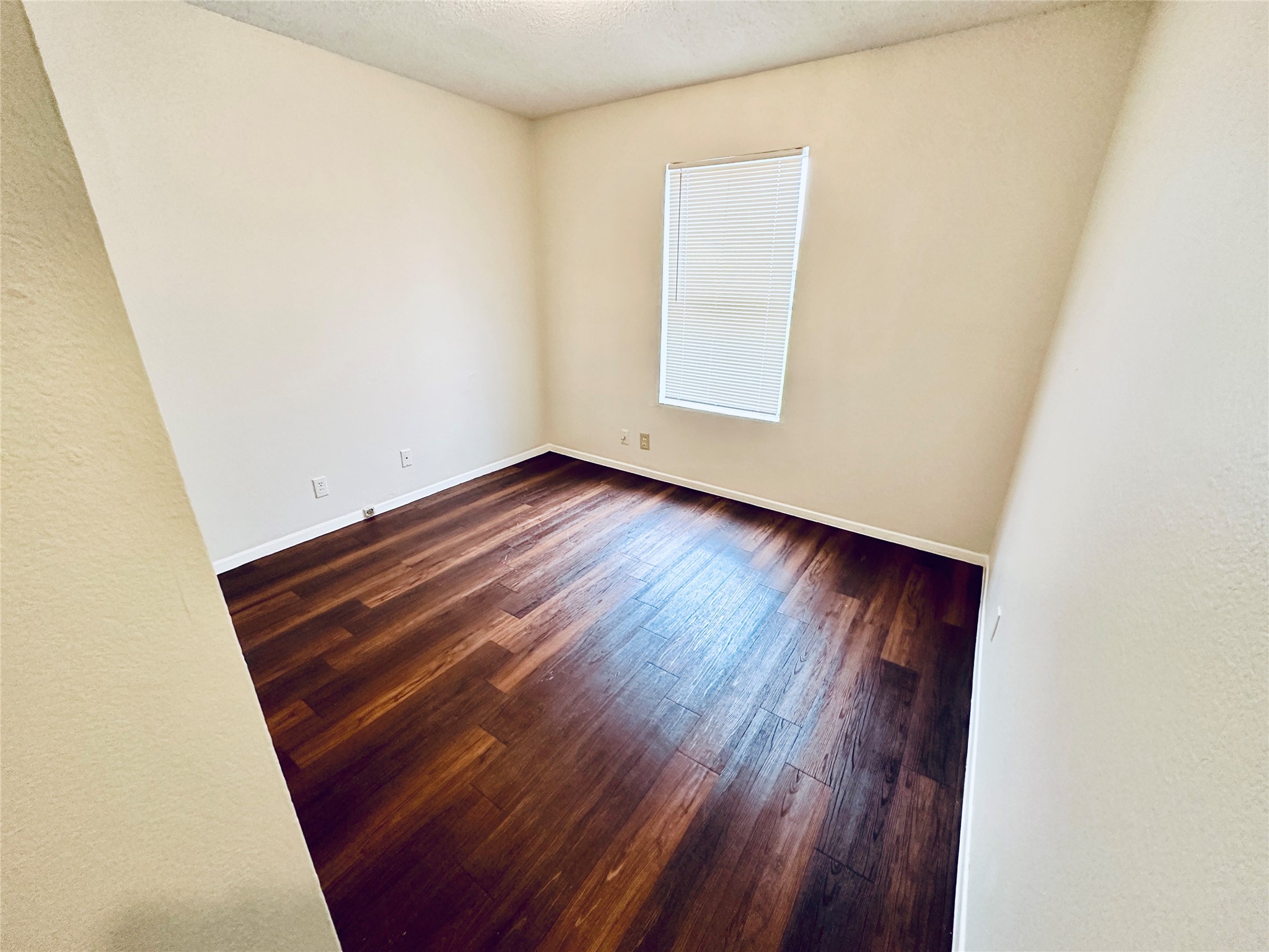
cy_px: 476
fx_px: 513
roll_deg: -0.3
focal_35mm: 14
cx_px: 634
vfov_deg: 85.7
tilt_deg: -21.8
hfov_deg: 102.1
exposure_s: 1/60
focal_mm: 2.22
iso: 320
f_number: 2.2
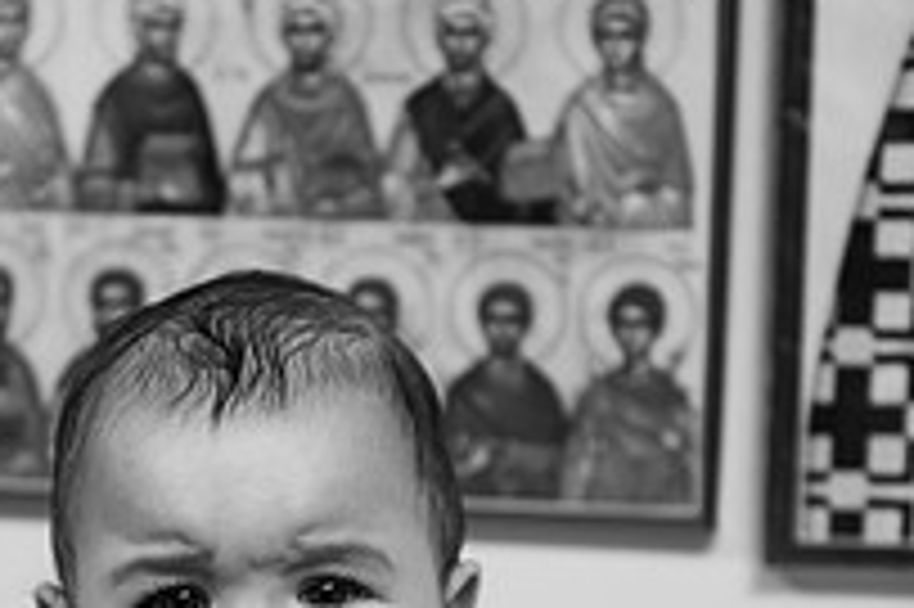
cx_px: 306
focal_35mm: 137
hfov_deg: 15.0
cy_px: 622
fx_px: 3475
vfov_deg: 9.9
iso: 400
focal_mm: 48
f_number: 3.2
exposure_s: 1/125
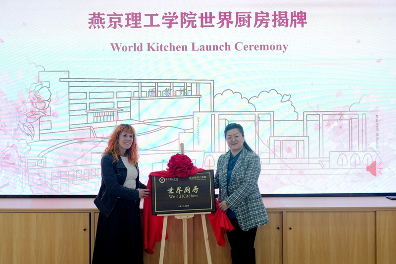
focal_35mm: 24
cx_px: 198
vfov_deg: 53.1
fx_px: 264
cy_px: 132
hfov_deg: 73.8
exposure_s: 1/160
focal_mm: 24
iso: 1250
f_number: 4
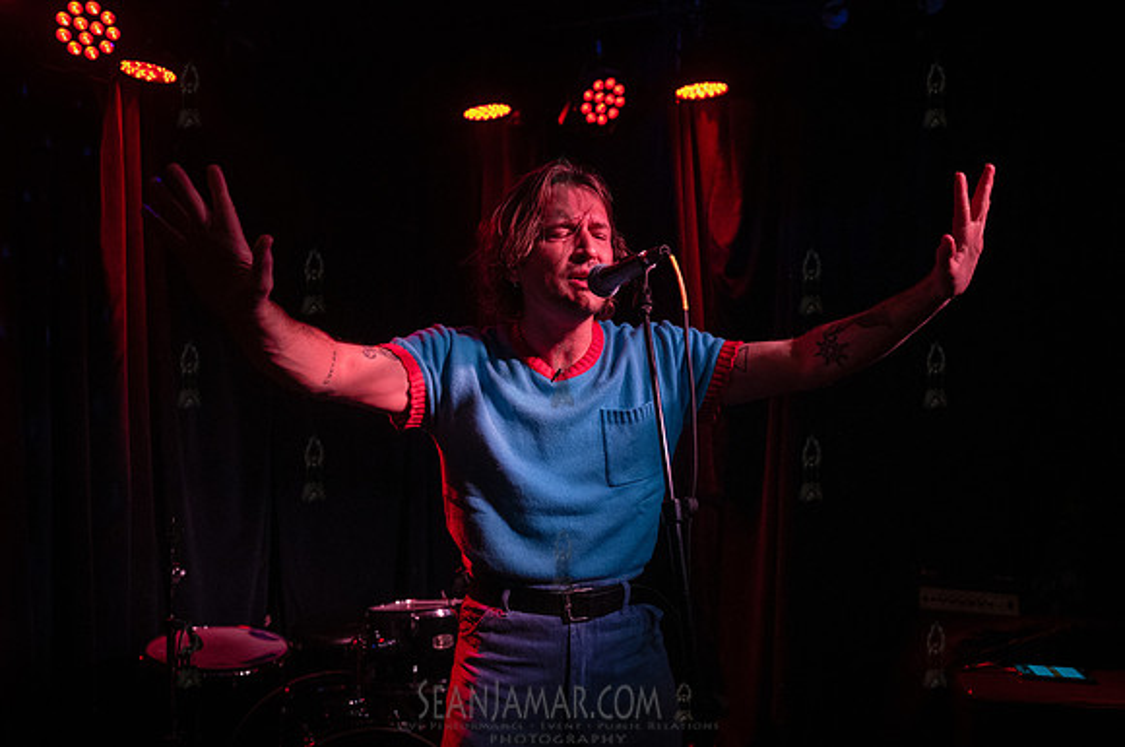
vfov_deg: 47.4
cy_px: 393
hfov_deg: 66.9
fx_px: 851
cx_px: 535
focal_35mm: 27
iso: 10000
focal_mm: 26
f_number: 3.5
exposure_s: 1/400
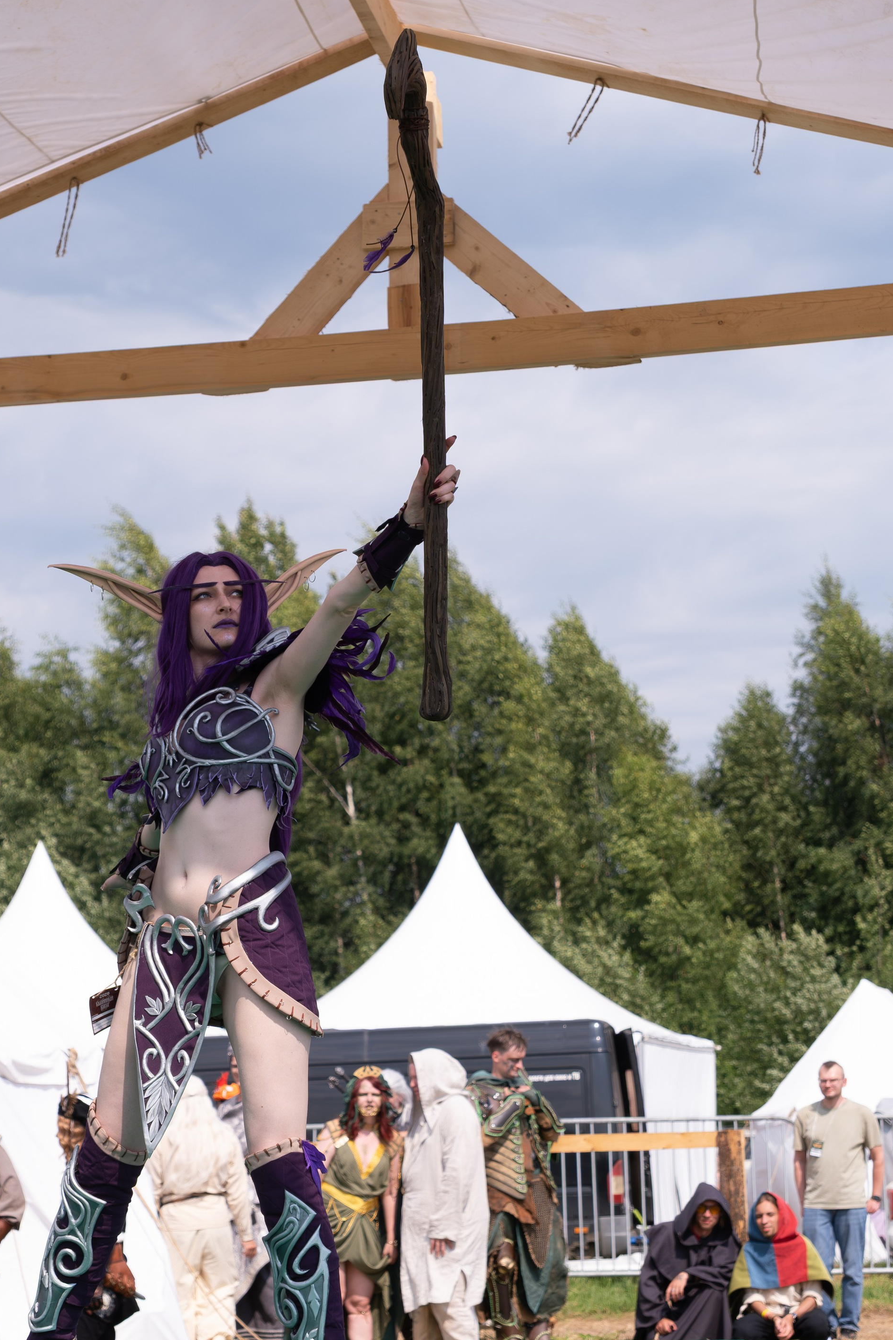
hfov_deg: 15.2
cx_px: 291
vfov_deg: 22.6
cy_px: 800
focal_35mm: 90
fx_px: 3349
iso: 160
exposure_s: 1/1250
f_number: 4
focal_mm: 44.1
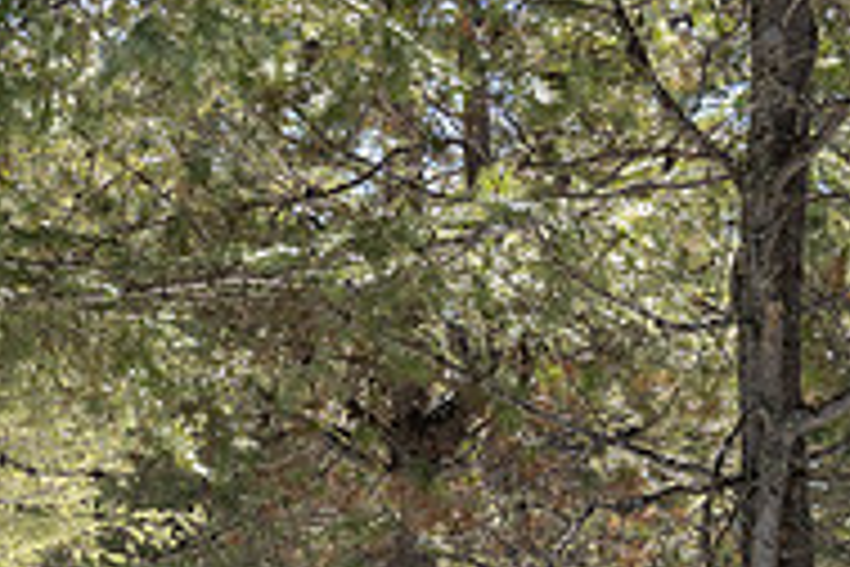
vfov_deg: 8.8
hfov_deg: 12.9
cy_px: 442
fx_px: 3659
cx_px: -216
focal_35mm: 155
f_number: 5
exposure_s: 1/500
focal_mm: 44
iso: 400
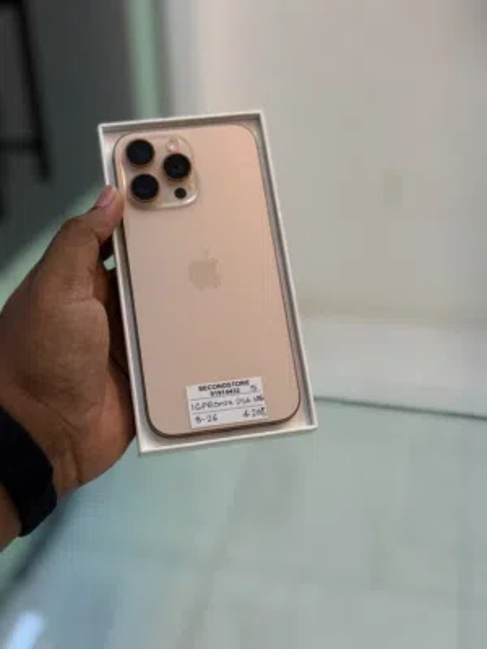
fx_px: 900
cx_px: 244
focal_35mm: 48
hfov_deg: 30.3
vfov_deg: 39.7
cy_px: 324
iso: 80
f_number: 1.78
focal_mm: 6.76
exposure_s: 1/407
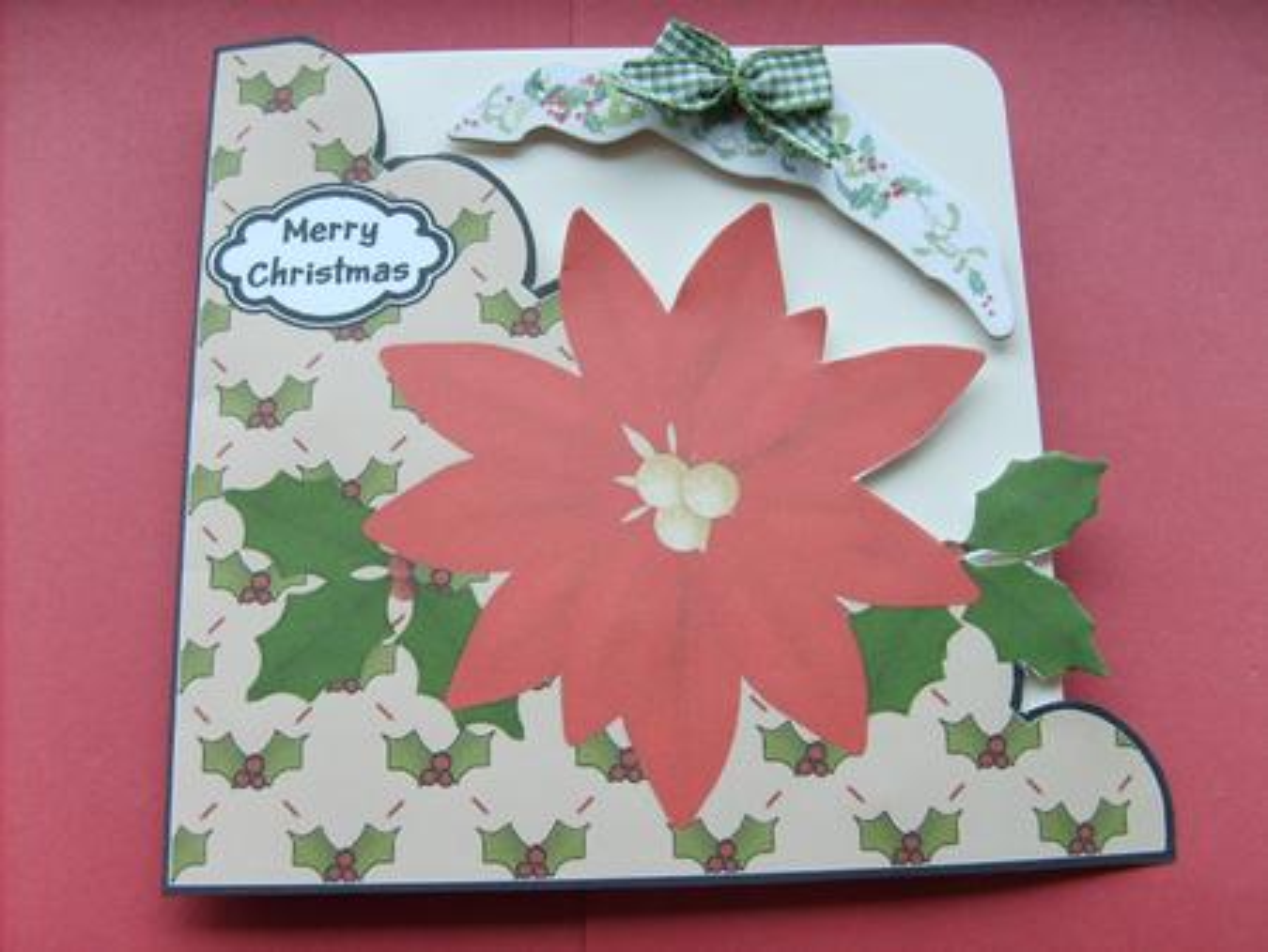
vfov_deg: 40.7
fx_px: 1283
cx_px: 634
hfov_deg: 52.6
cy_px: 476
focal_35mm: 35
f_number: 2.8
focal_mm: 5.8
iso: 50
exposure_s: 1/30
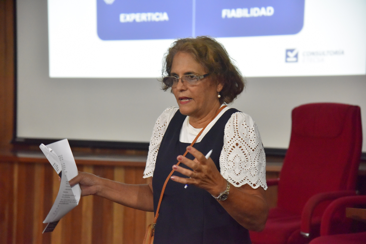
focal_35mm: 86
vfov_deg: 15.9
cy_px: 122
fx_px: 875
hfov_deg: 23.6
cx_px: 183
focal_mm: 86
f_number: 5
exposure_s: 1/100
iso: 9000
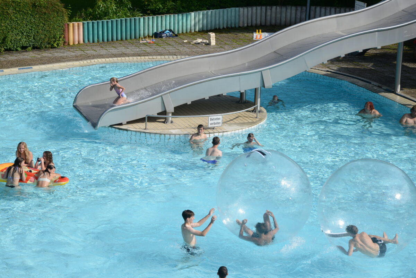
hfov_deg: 19.4
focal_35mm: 105
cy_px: 139
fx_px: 1214
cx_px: 208
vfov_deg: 13.1
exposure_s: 1/1000
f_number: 16
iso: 1000
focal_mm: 105
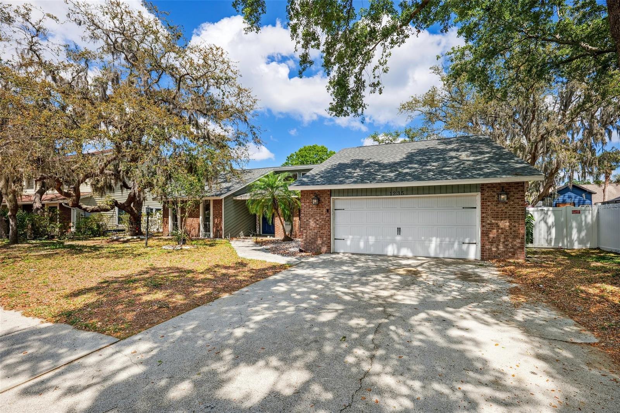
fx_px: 258
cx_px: 310
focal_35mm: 15
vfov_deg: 77.3
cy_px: 206
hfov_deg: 100.4
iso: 100
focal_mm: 15
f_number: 8
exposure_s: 1/100
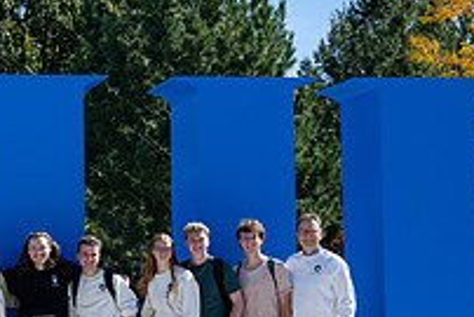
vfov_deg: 13.7
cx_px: -175
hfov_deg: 18.7
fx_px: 1318
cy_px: 236
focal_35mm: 100
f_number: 9
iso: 100
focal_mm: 30
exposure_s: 1/125
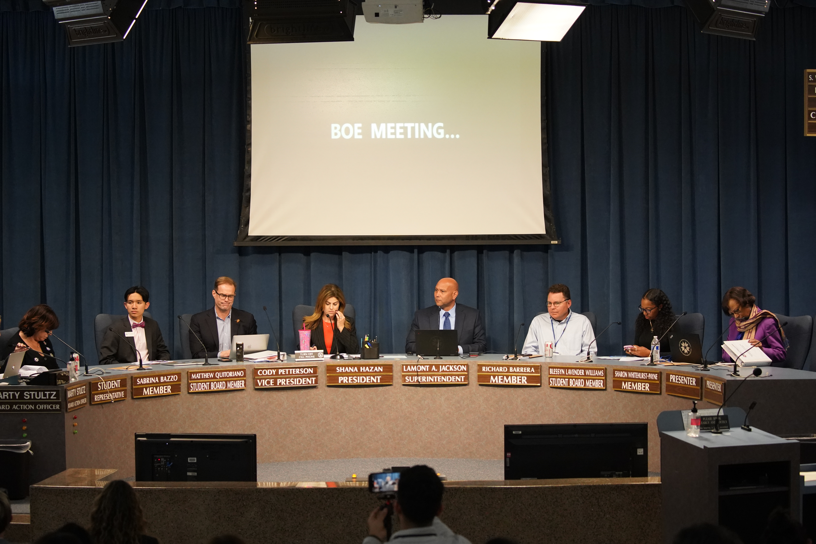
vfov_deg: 13.7
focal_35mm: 100
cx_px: 408
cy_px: 272
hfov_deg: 20.4
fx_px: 2266
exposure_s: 1/200
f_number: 4.5
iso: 6400
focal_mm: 100
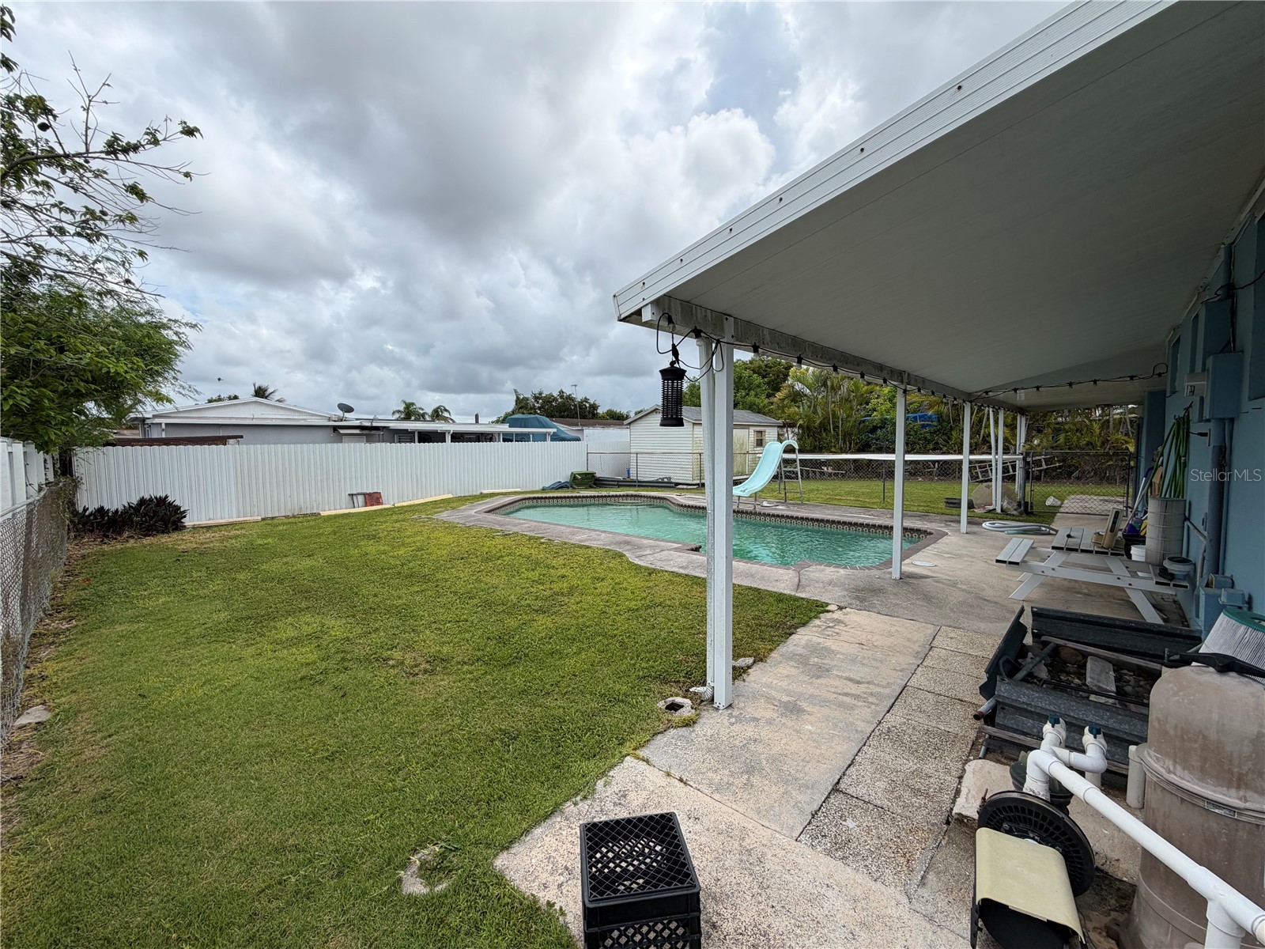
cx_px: 632
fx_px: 512
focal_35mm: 14
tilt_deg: -3.1
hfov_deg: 102.1
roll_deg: +0.7
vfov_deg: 85.7
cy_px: 474
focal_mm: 2.22
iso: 25
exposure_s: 1/770
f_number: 2.2
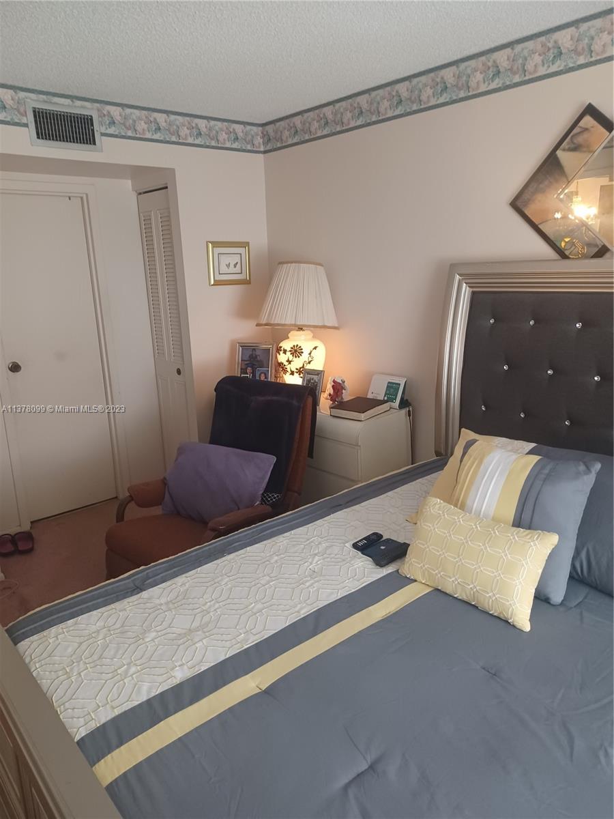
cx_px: 307
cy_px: 410
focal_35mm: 25
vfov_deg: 69.4
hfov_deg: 54.9
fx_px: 591
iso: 640
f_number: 1.8
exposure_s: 1/24
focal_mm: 4.6
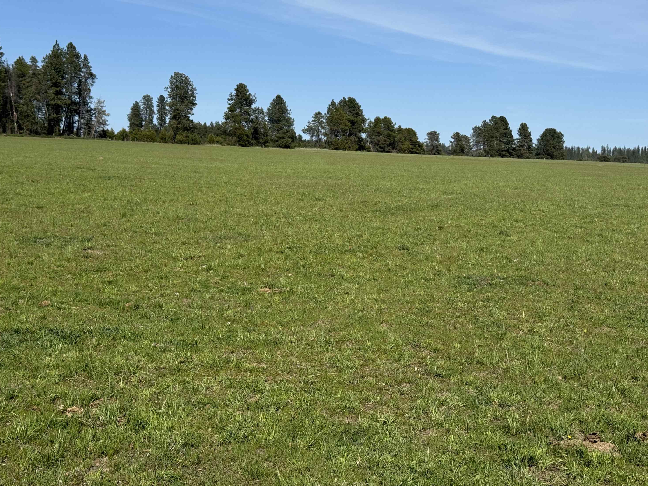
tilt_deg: -7.0
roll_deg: -2.0
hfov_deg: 38.2
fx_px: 936
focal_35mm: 50
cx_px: 328
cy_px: 246
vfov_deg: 29.1
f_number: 1.78
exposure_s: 1/5848
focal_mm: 6.76
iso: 64
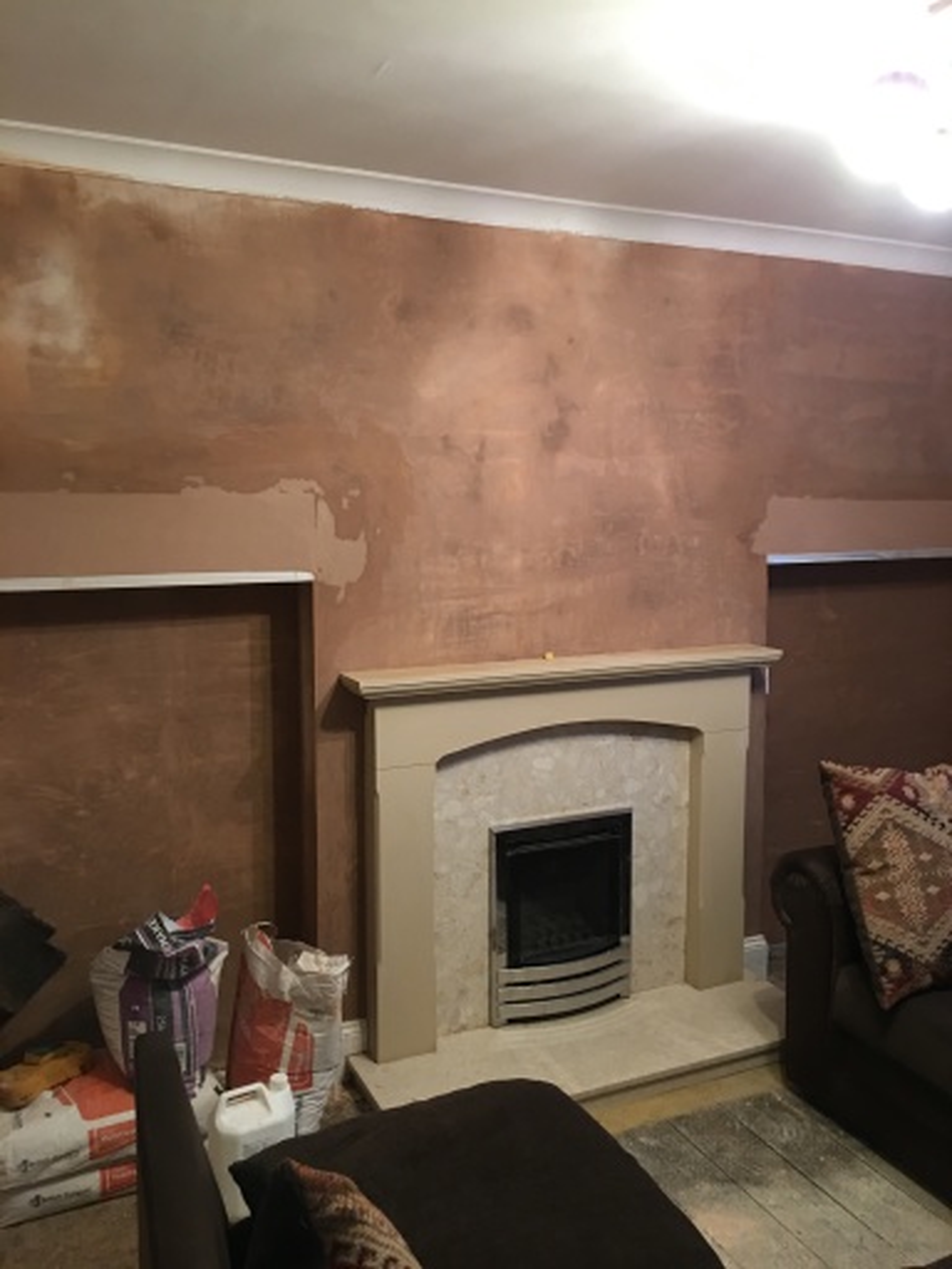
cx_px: 476
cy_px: 634
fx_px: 1063
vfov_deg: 61.7
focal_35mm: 29
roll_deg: -1.0
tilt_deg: -6.0
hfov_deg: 48.2
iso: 100
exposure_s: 1/8
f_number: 2.2
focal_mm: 4.15
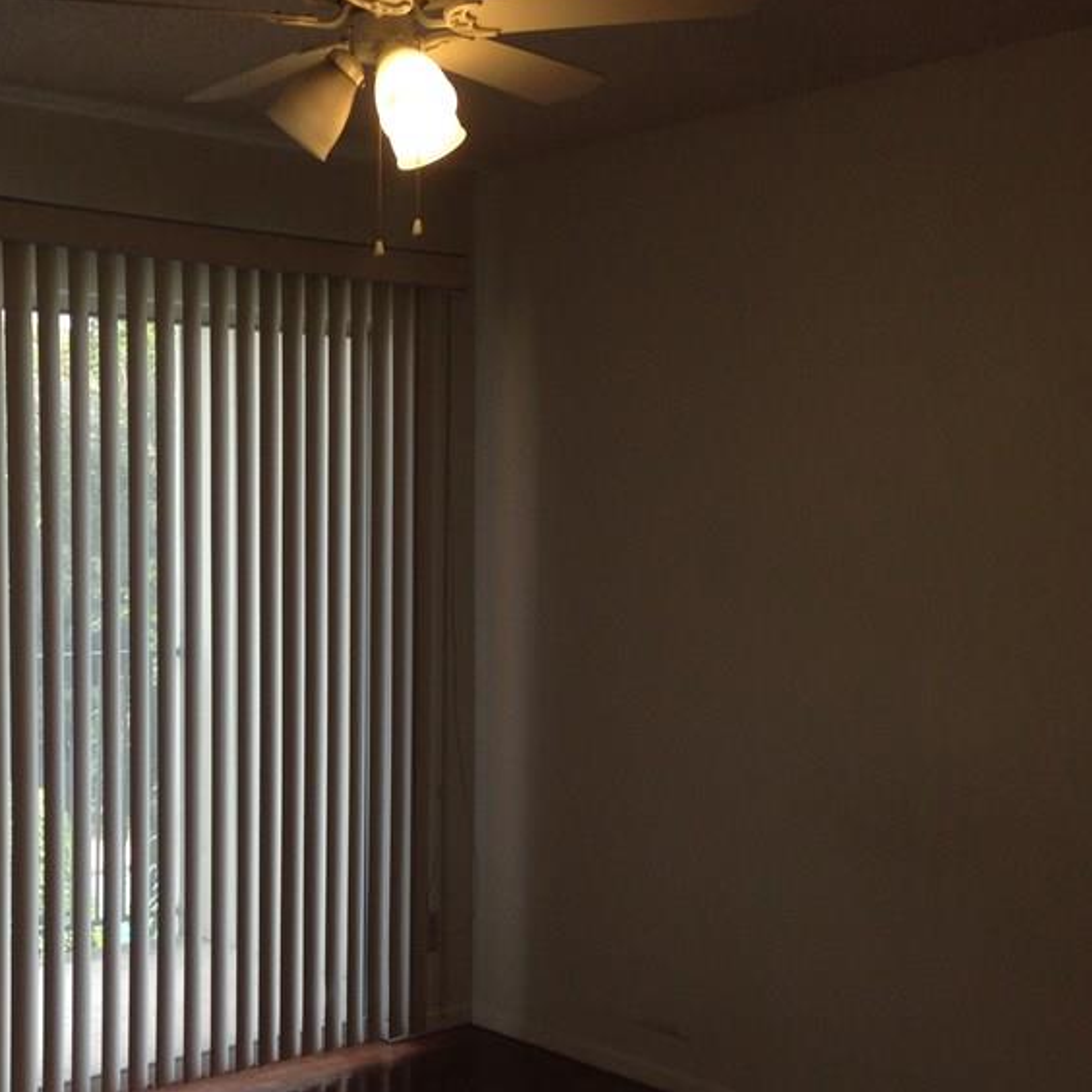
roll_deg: +1.9
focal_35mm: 53
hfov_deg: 31.8
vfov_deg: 32.1
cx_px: 333
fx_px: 1892
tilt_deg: -4.2
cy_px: 660
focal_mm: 4.12
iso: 64
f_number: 2.4
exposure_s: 1/120
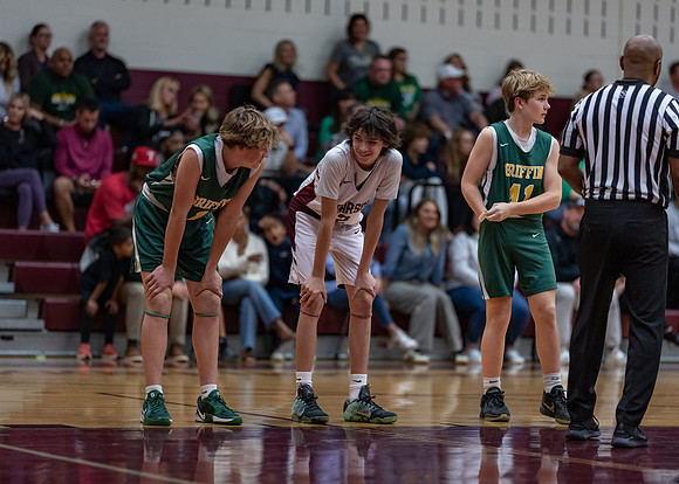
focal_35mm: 141
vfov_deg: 10.2
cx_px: 340
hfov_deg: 14.2
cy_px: 242
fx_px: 2727
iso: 1250
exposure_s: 1/1000
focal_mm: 135
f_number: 1.8
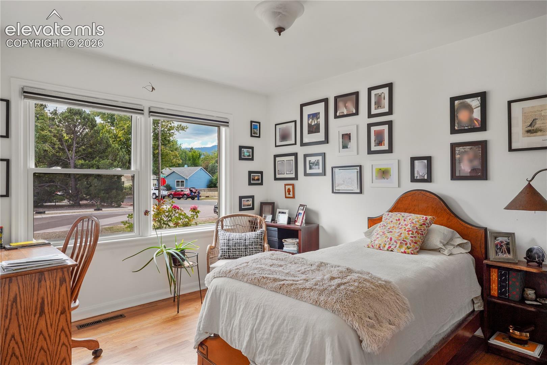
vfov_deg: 59.5
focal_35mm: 21
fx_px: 319
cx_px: 274
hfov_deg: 81.2
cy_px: 182
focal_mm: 21
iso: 200
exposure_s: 1/8
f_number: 9
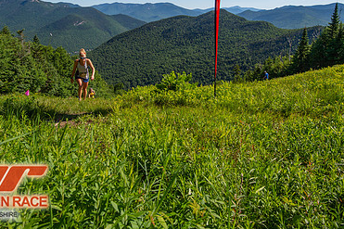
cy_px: 51
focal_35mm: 25
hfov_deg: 71.4
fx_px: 239
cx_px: 159
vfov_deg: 48.8
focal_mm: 16
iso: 100
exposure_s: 1/640
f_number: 5
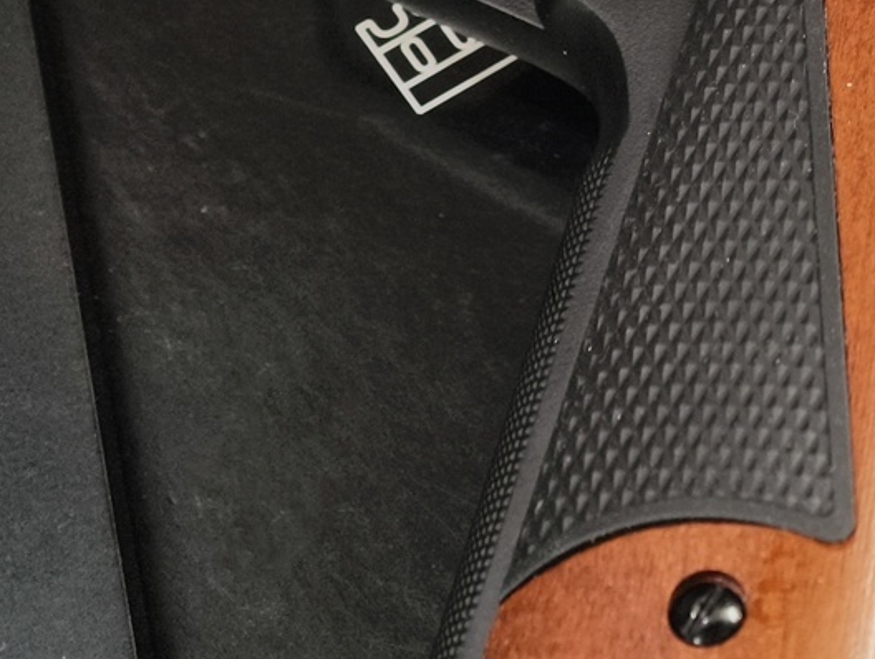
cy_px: -83
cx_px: 848
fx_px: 4887
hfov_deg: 10.2
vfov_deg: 7.7
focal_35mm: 193
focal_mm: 22.48
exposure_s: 1/20
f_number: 2.67
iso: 737
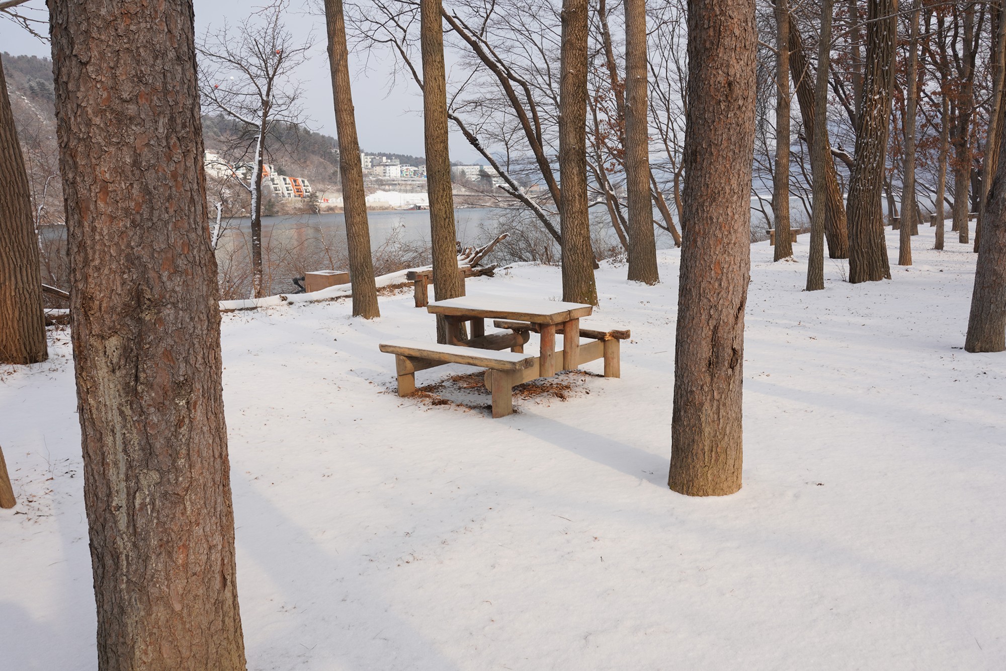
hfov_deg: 63.7
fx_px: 810
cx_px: 503
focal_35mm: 29
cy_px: 336
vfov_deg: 45.0
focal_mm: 29
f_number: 11
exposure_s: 1/100
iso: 160
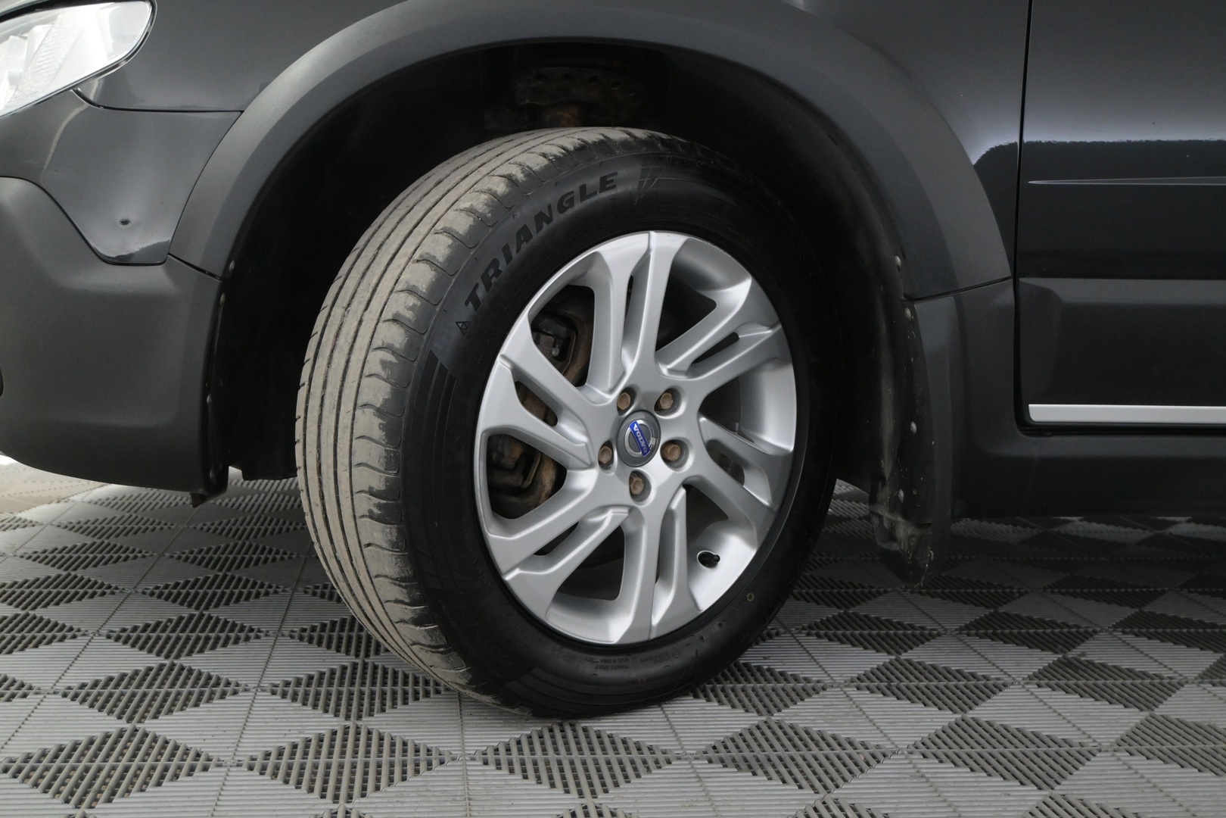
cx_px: 613
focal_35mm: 40
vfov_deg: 33.6
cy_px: 409
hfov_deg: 48.7
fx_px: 1354
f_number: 5
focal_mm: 26.5
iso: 2500
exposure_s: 1/100
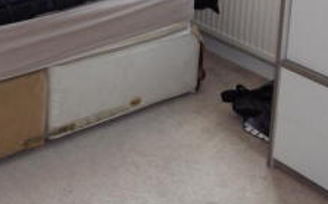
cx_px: 80
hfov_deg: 32.8
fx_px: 545
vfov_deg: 18.7
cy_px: -103
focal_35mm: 61
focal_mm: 4
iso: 160
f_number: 3.1
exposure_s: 1/45
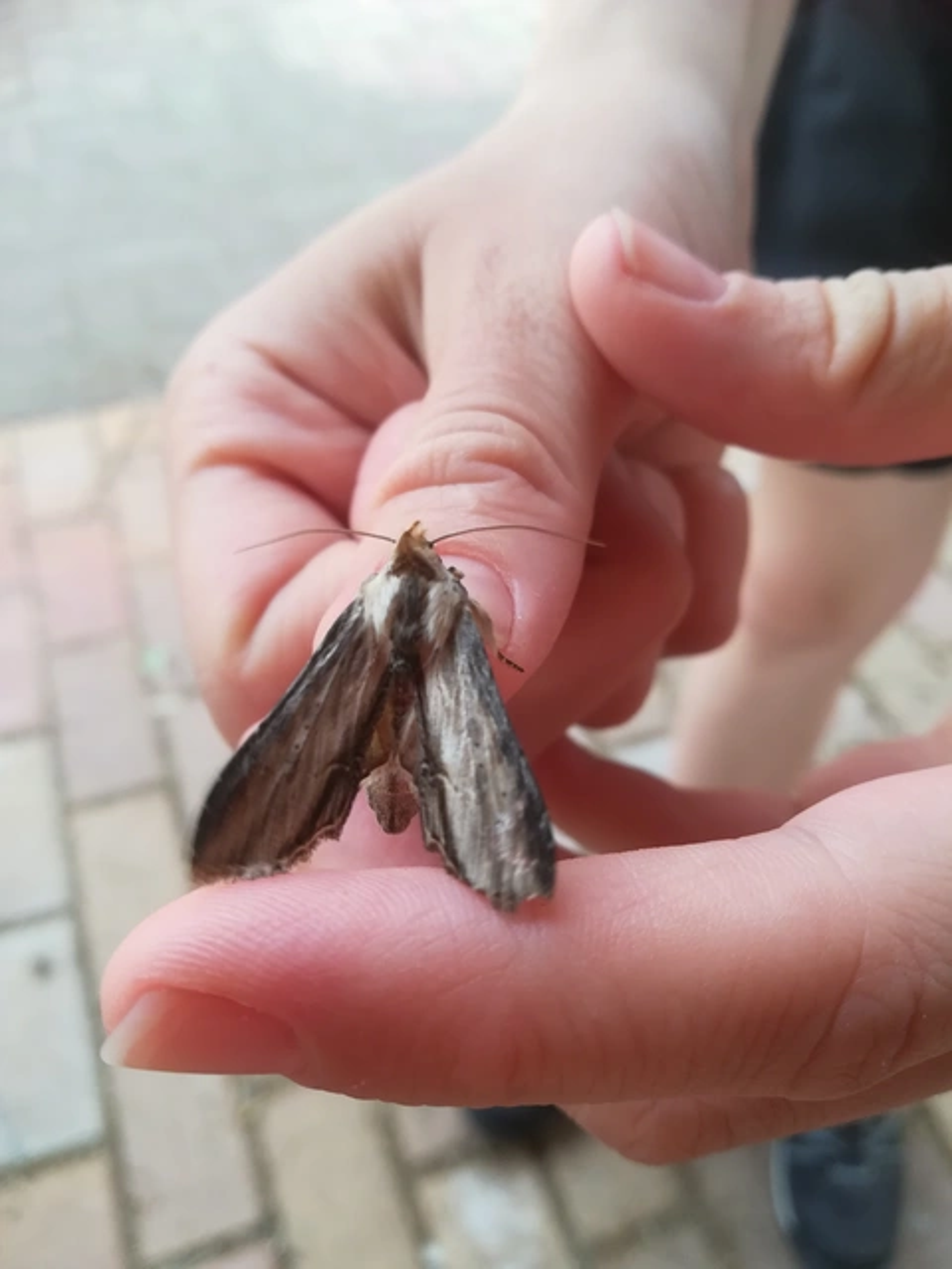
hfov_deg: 53.1
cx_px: 476
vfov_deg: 67.3
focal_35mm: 26
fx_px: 953
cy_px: 634
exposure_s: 1/100
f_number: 2.2
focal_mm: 3.83
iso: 64
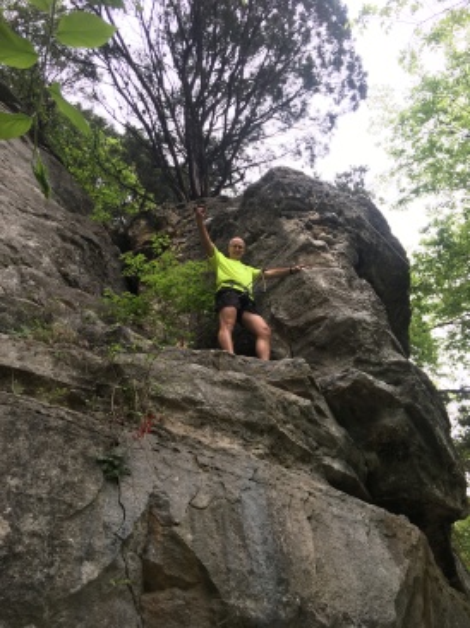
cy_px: 314
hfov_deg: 48.2
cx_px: 235
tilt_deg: +49.3
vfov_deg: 61.7
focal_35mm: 29
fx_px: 526
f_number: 2.2
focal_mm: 4.15
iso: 25
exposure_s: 1/120
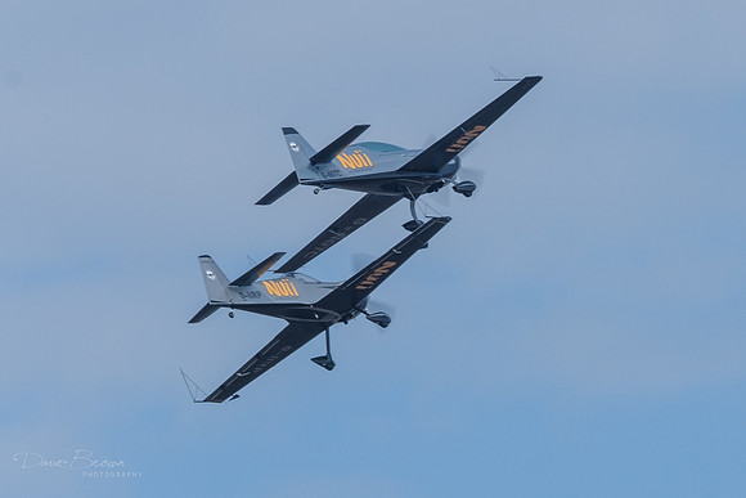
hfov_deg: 2.3
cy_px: 238
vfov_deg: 1.5
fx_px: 18939
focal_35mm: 914
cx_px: 488
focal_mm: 300
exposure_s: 1/320
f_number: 13
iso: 200
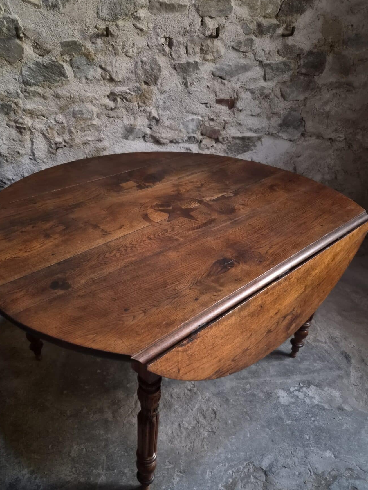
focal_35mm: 27
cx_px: 154
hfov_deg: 51.1
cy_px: 248
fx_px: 383
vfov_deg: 65.3
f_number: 1.8
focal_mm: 5.4
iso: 2000
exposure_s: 1/50
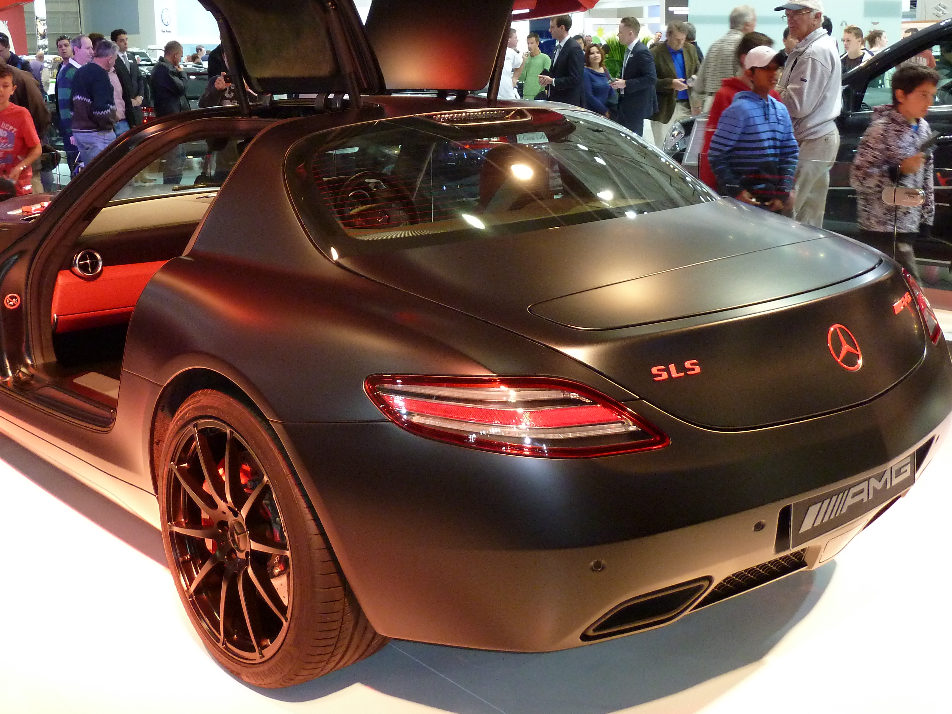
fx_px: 1100
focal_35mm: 40
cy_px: 280
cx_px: 404
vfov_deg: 35.8
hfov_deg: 46.6
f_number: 3.5
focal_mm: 5.3
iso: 320
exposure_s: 1/30
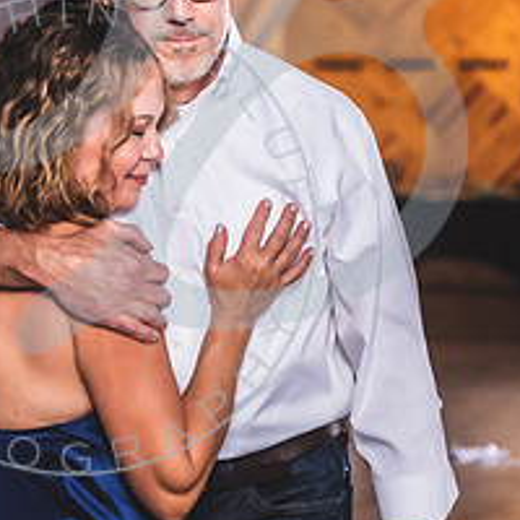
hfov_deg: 13.0
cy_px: 36
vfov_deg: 12.9
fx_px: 2277
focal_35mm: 134
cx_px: 192
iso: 1000
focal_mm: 70
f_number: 2.8
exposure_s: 1/125
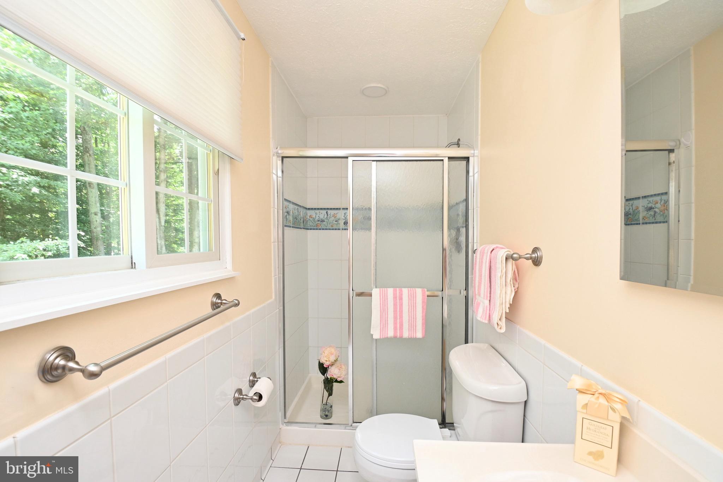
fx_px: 301
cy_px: 241
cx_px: 362
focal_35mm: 15
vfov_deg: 77.3
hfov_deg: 100.4
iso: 500
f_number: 7.1
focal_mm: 10
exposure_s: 1/30
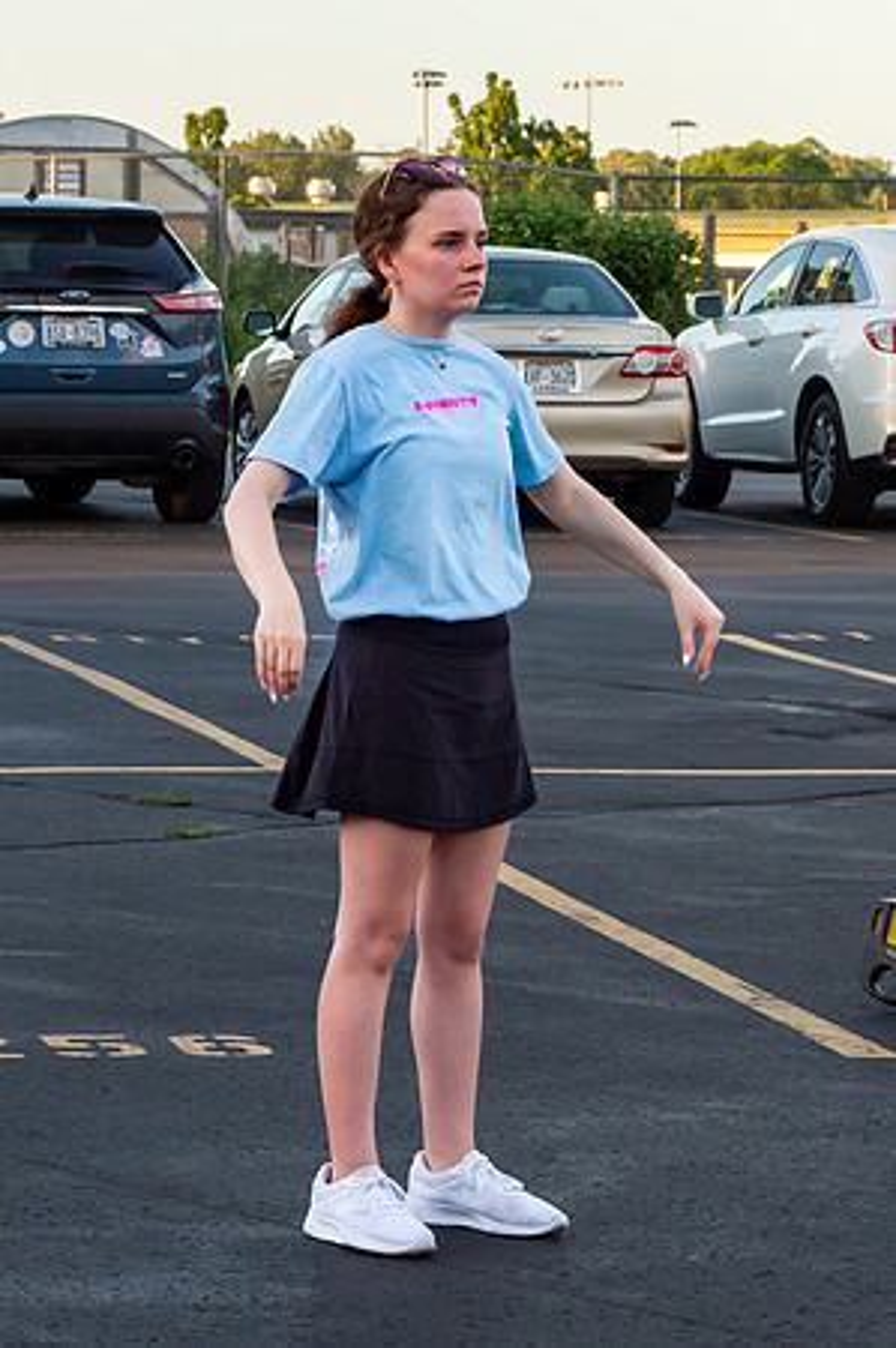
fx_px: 5795
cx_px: 460
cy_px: 432
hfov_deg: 8.8
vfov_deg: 13.3
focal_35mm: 155
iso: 1250
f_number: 9
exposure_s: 1/640
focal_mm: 70
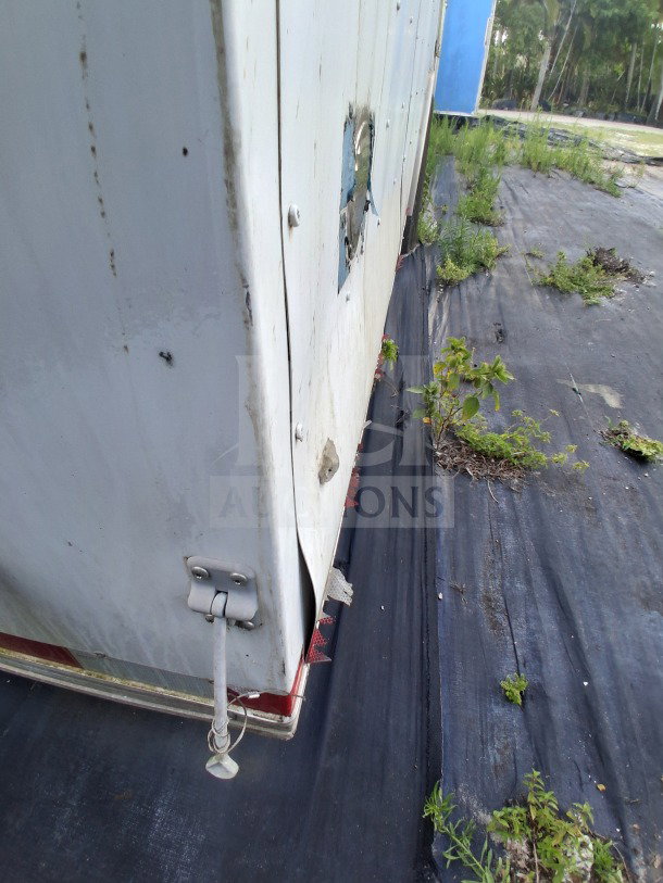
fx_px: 434
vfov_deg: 91.0
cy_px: 442
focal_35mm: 17
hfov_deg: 74.7
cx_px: 332
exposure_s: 1/120
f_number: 2.2
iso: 50
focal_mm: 1.4
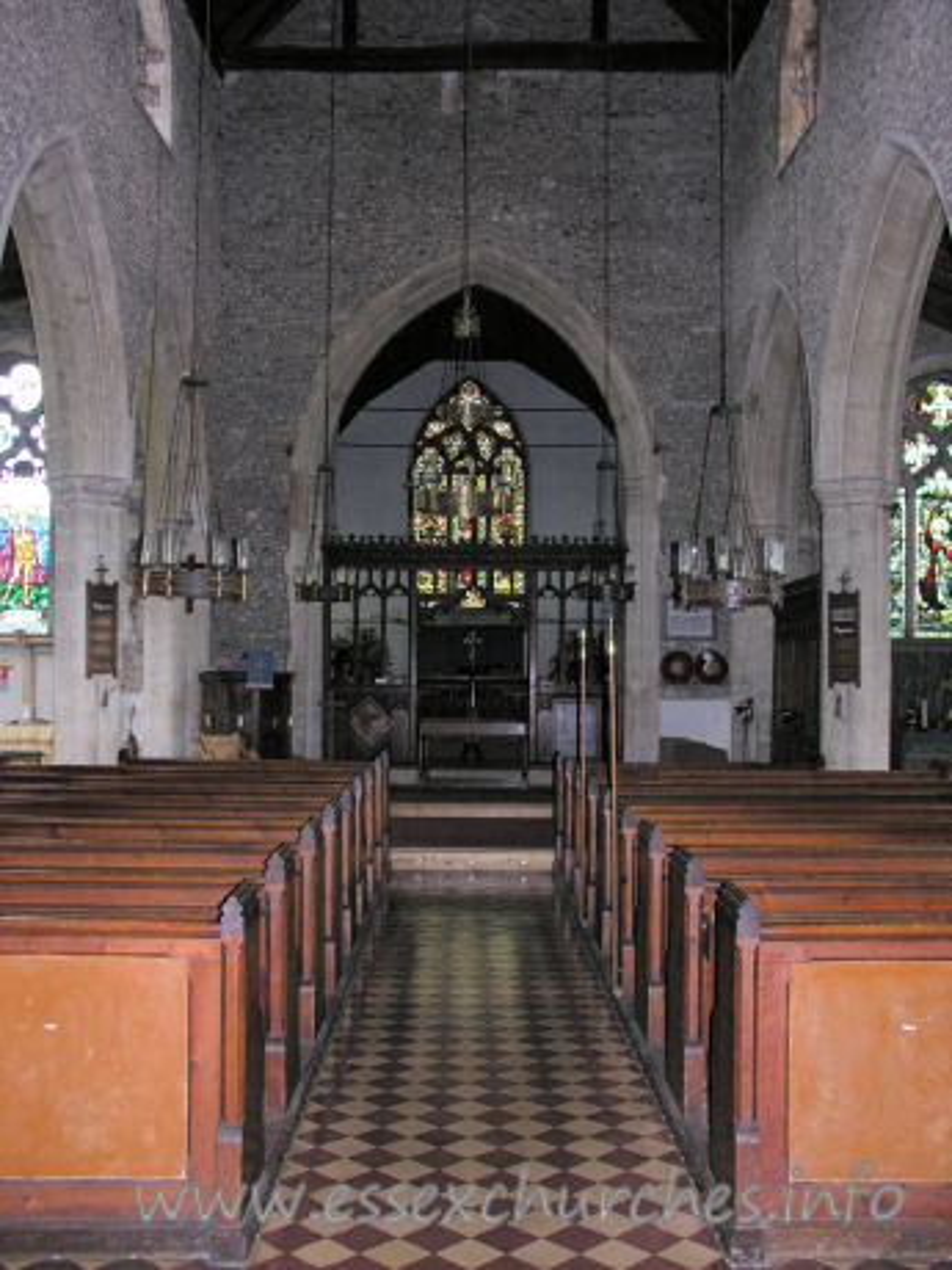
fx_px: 1283
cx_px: 476
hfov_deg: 40.7
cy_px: 635
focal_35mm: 35
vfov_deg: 52.6
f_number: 2.8
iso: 200
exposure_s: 1/60.1
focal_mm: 8.9
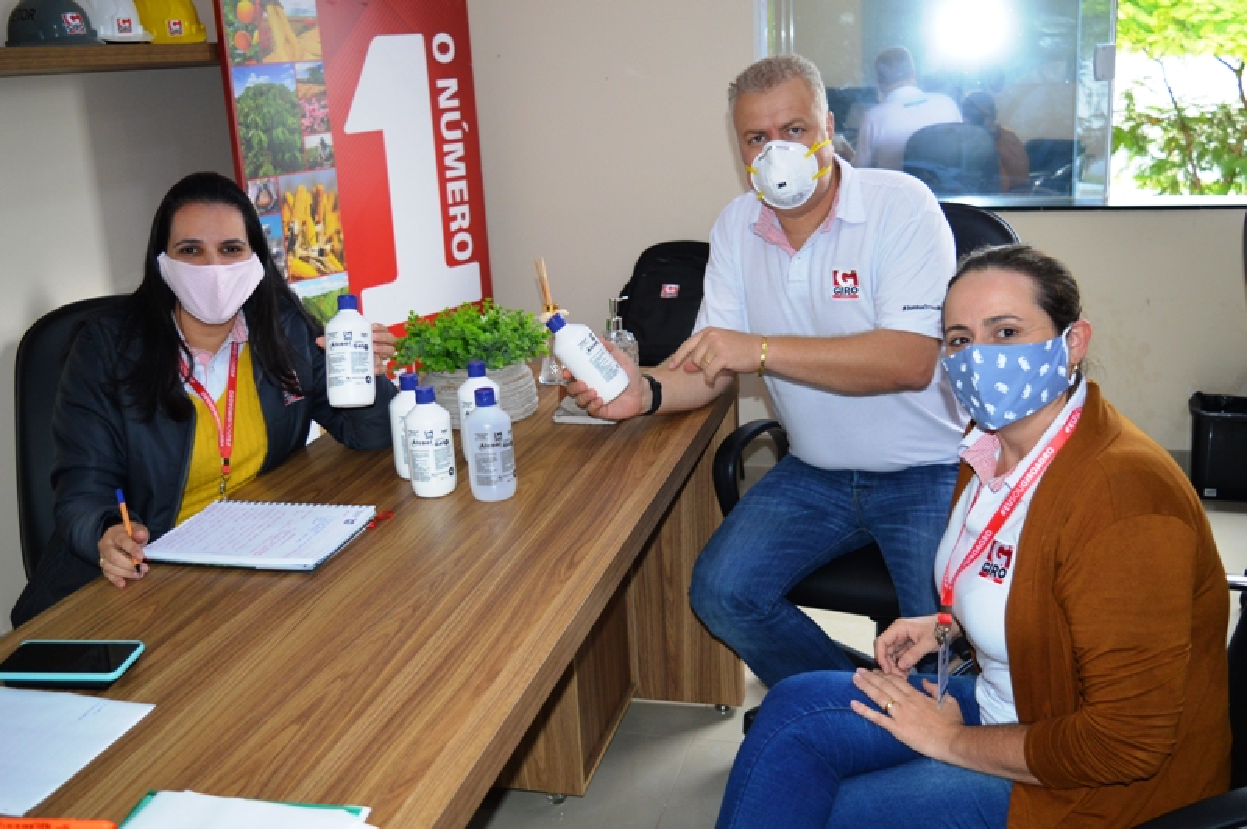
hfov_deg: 53.2
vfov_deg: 36.8
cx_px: 624
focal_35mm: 36
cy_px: 414
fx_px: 1246
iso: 560
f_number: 4
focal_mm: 24
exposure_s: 1/60
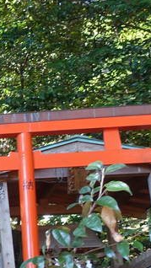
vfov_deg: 22.4
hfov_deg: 10.9
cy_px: 180
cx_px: -202
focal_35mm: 95
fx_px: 676
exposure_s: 1/30
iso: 125
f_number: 2.8
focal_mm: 8.8
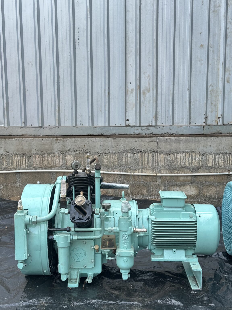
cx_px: 116
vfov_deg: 39.7
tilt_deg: -7.5
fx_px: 429
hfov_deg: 30.3
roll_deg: +0.1
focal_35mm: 48
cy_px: 155
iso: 64
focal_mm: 6.86
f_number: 1.78
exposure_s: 1/349
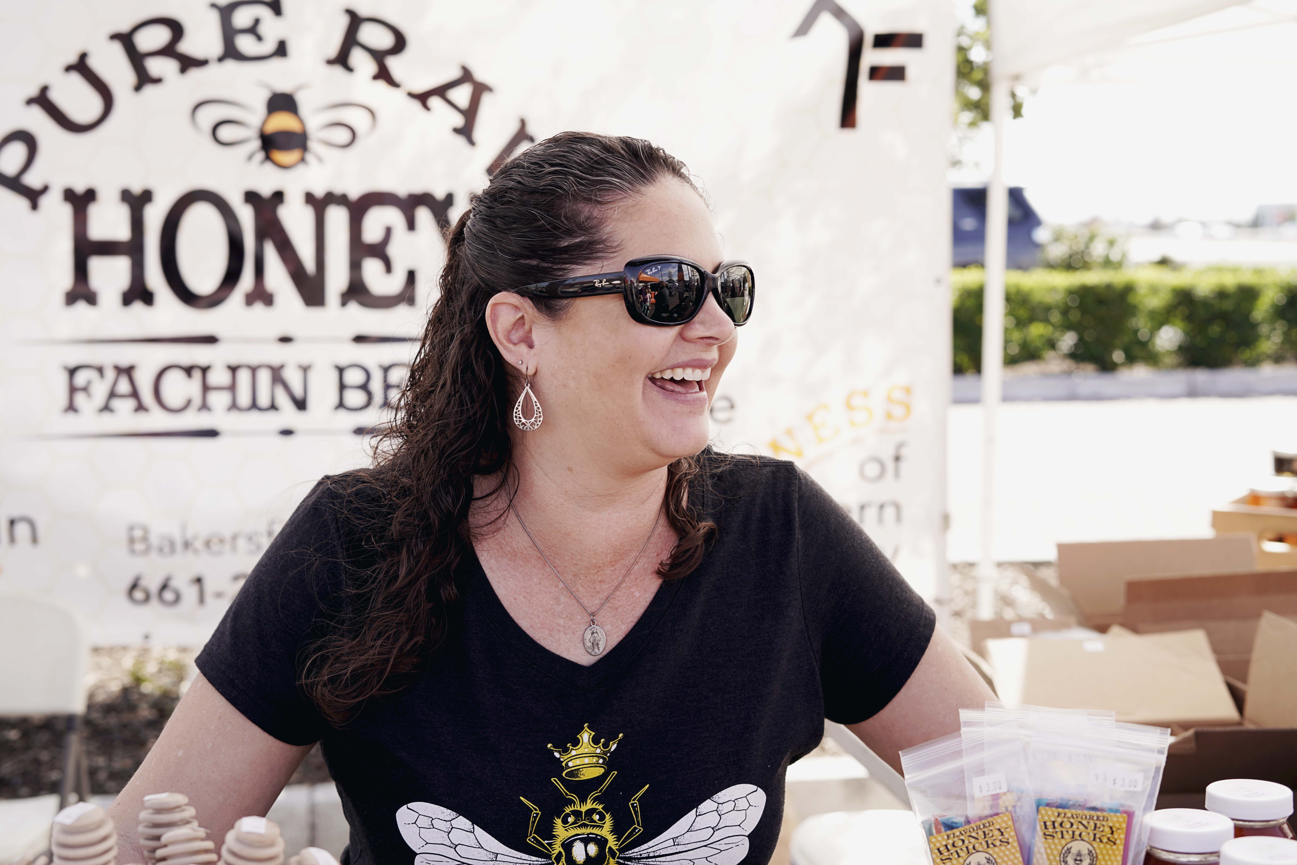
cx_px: 648
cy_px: 432
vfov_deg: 27.0
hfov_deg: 39.6
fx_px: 1802
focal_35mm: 50
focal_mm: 50
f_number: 5
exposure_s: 1/160
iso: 100
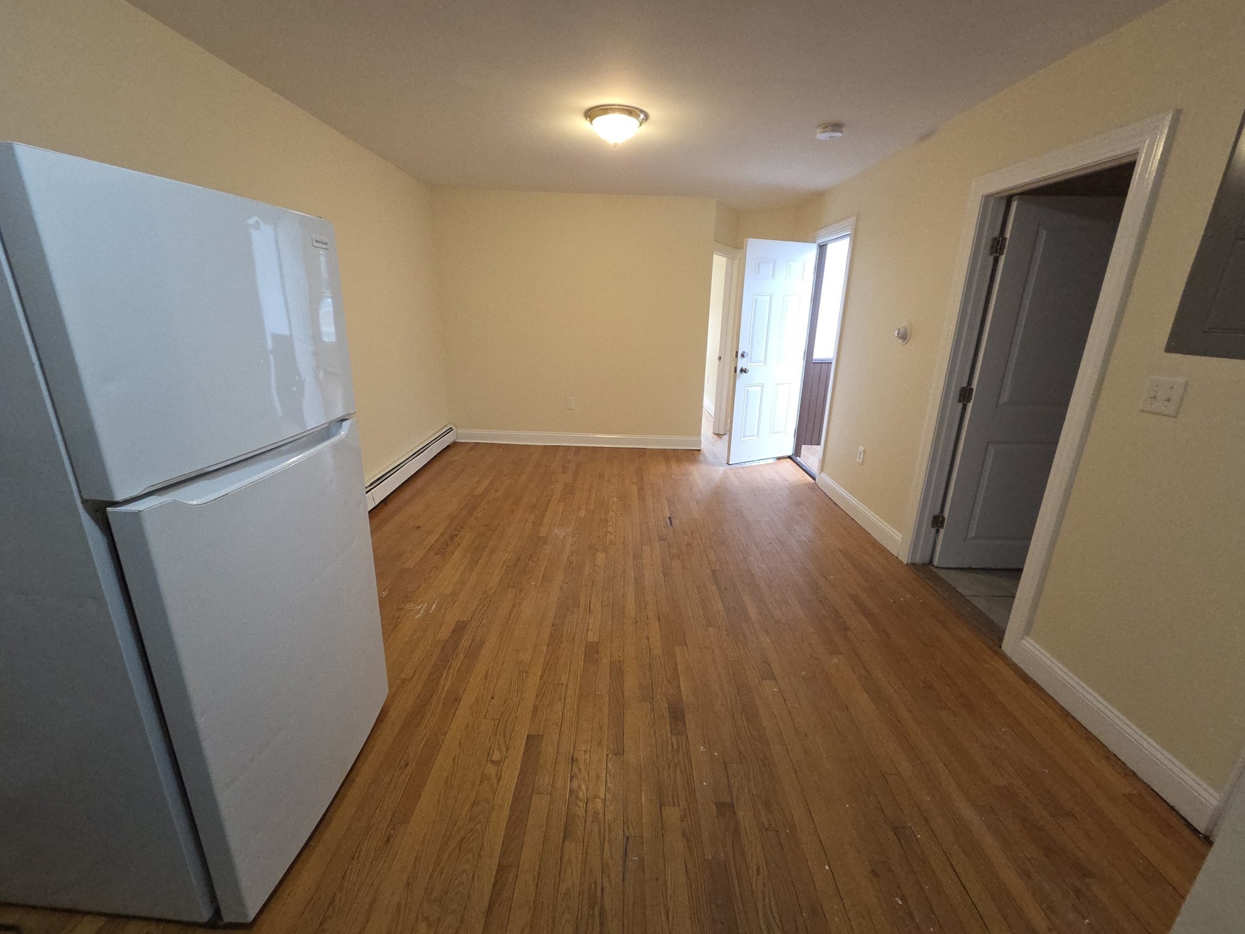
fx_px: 468
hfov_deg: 106.2
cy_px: 467
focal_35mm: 13
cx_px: 622
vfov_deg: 89.9
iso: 320
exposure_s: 1/60
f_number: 2.2
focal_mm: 2.2
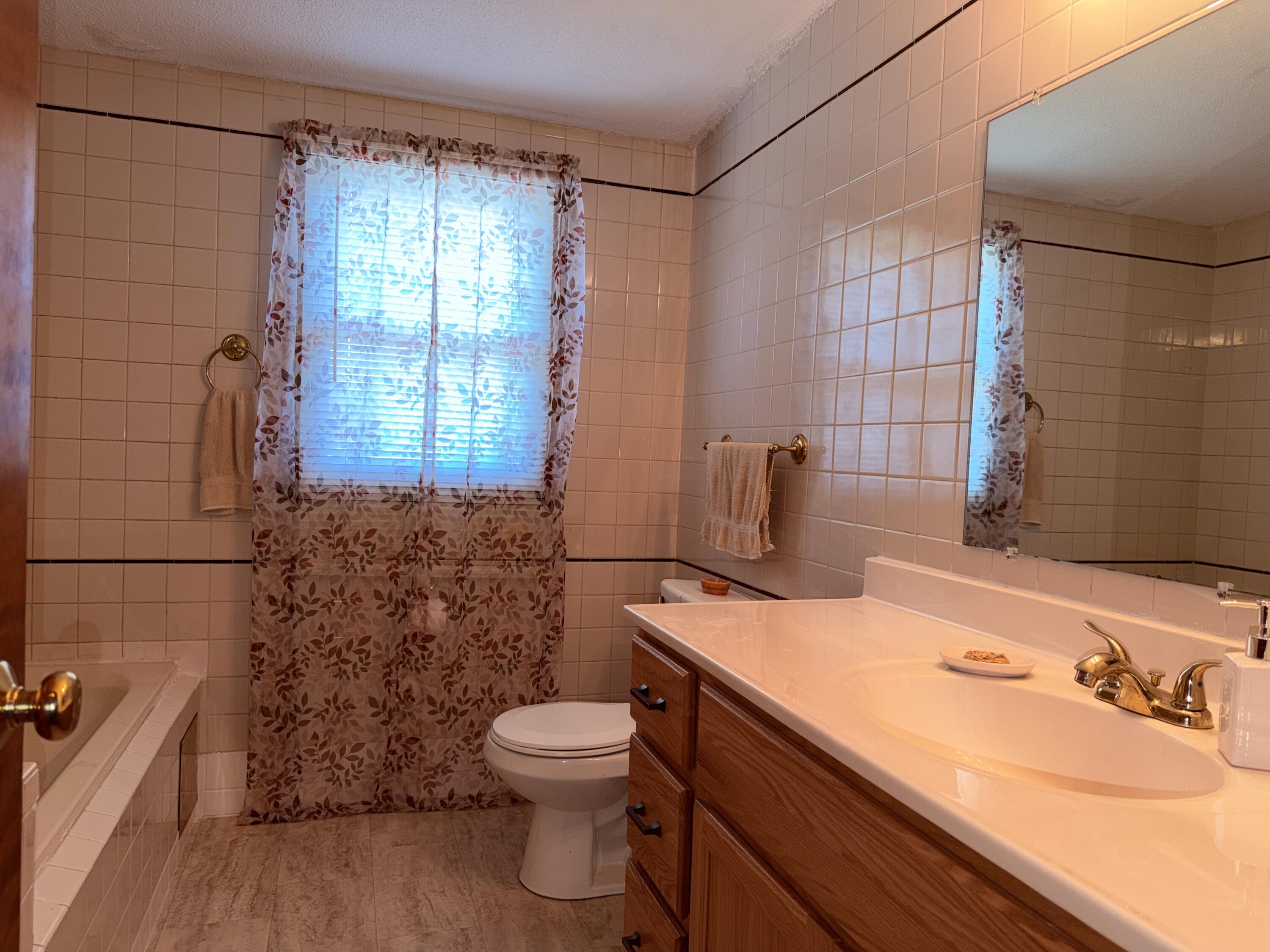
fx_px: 881
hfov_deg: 71.6
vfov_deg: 56.8
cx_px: 635
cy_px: 476
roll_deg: -2.1
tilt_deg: -2.2
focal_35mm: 24
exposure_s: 1/30
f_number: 1.78
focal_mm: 6.76
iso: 50
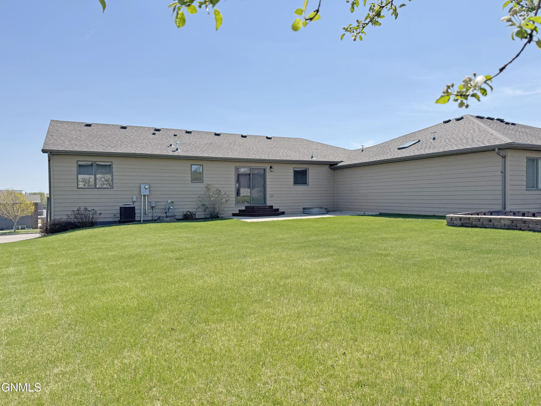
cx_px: 270
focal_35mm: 24
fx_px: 375
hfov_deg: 71.6
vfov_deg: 56.8
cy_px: 203
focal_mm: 6.76
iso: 80
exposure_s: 1/6410
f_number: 1.78
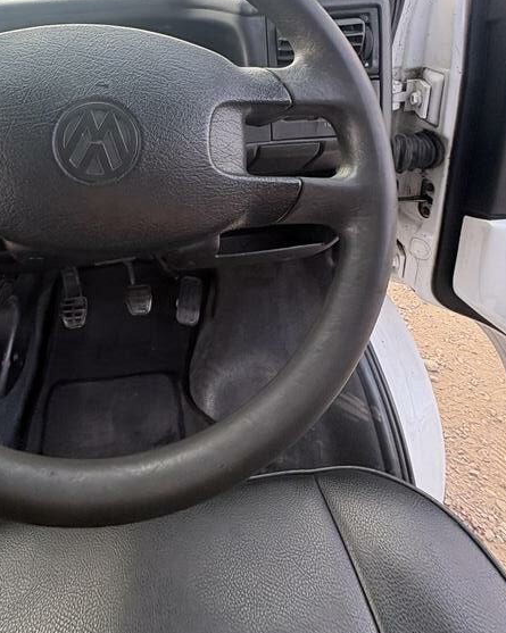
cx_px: 141
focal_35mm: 22
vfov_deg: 70.1
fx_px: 412
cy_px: 159
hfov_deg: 60.4
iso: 125
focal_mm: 2.22
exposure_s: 1/141
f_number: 2.2
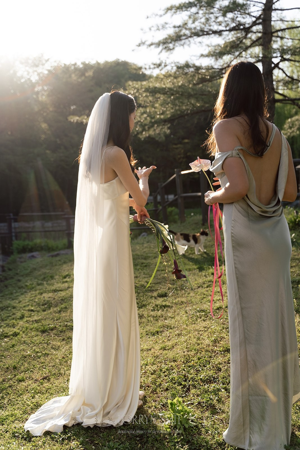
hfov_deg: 34.2
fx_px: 487
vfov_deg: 49.5
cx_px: 150
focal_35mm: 39
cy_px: 225
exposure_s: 1/1600
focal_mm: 39
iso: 160
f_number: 3.2
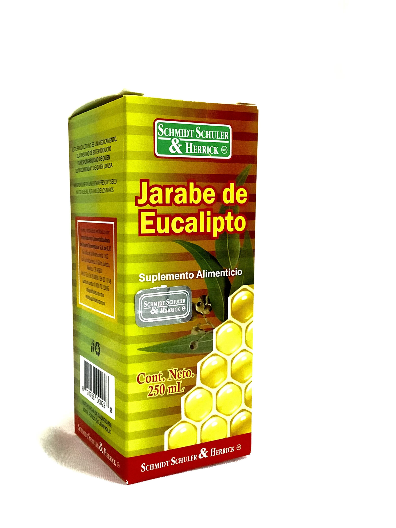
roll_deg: -0.4
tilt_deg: -4.5
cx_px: 160
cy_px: 282
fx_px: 580
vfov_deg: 48.9
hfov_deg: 37.6
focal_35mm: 38
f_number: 2.4
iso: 320
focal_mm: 3.3
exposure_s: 1/60
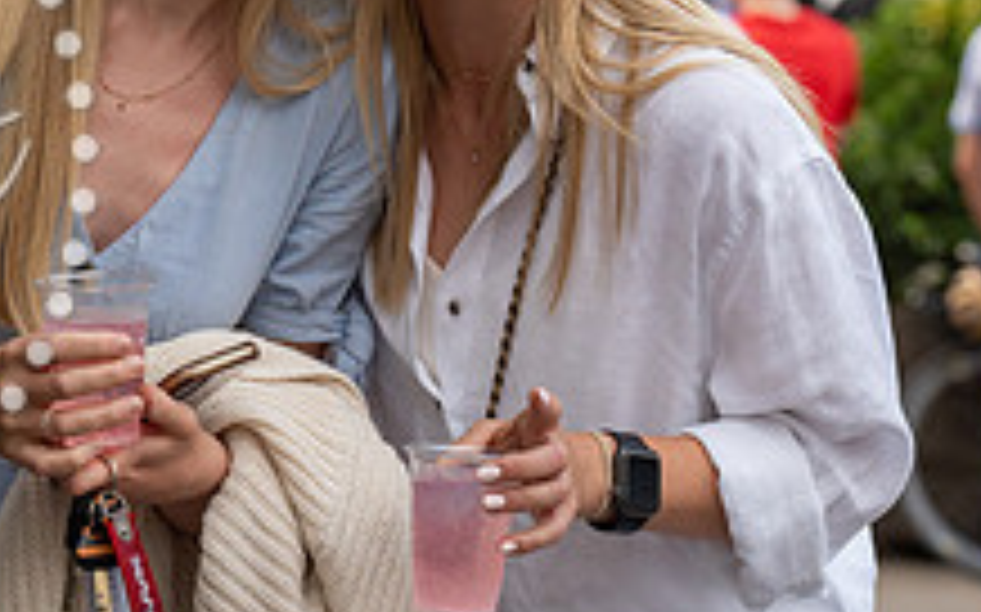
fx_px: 5077
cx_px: 374
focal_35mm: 190
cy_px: -74
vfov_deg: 6.9
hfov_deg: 11.0
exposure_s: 1/800
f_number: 4
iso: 800
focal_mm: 70
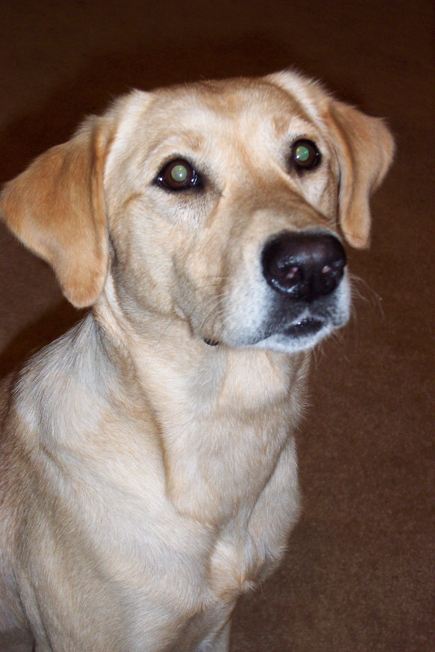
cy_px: 326
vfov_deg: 32.9
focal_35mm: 61
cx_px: 218
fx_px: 1106
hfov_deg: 22.3
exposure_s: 1/45
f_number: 3.5
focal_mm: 12.6
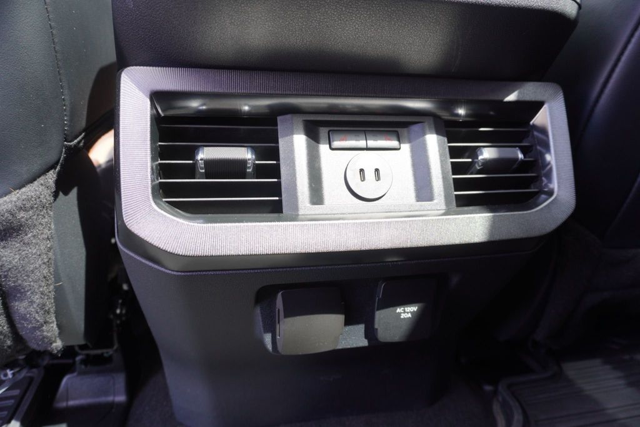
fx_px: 427
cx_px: 320
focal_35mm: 24
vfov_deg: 53.2
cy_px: 214
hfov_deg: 73.7
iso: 200
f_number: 4
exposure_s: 1/60
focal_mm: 16
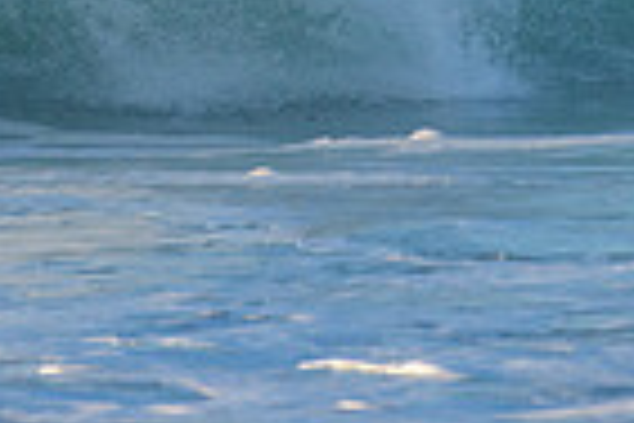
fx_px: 36346
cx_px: 360
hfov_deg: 1.0
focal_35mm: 2064
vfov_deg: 0.7
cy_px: -200
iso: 720
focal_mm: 500
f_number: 5.6
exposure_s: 1/2000
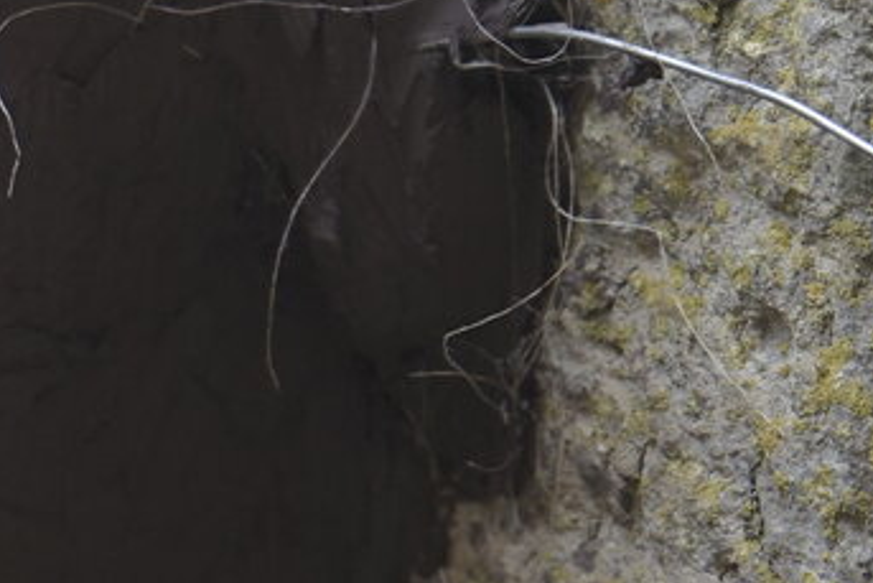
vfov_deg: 5.6
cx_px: -494
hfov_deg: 8.2
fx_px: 5943
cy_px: -120
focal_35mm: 245
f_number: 5.6
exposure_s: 1/160
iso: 800
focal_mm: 70
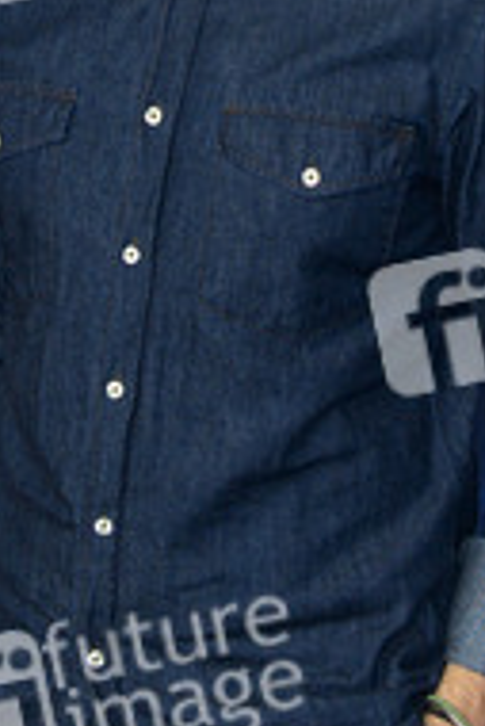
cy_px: 115
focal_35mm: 105
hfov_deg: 13.1
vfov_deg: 19.2
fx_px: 2118
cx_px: 218
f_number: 5.6
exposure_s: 1/200
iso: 1600
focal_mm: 50
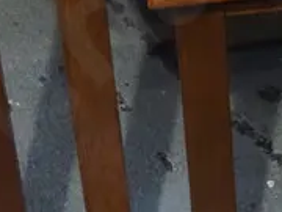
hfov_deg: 8.2
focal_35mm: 239
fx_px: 1947
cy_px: -165
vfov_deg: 6.1
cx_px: 365
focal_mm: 21
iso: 2500
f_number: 5.6
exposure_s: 1/125
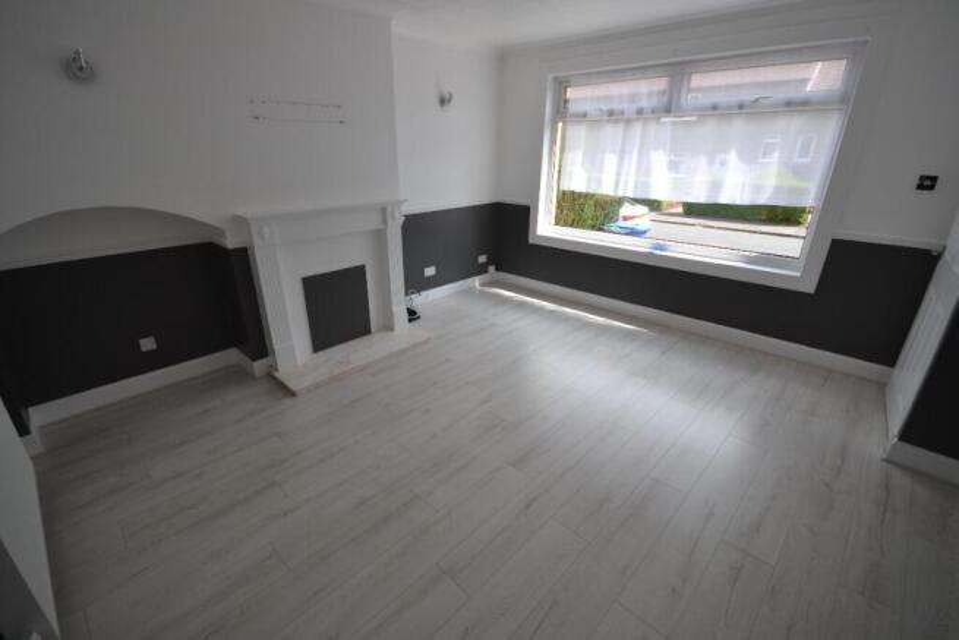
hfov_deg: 100.4
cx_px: 480
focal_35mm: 15
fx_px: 400
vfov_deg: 77.4
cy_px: 320
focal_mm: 10
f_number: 5.6
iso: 160
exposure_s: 1/125
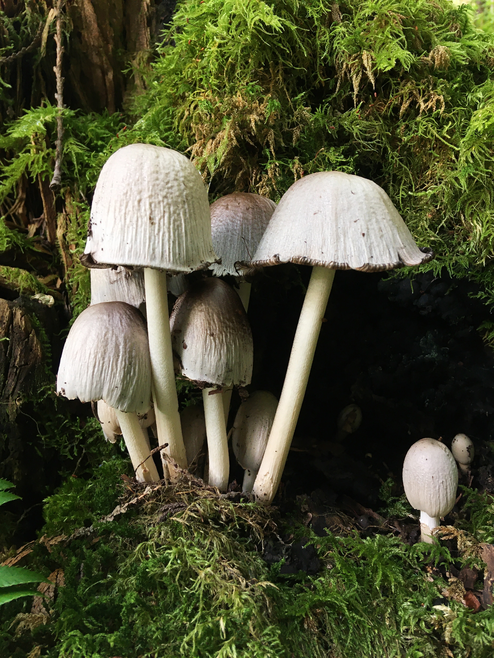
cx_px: 247
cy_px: 329
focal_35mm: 29
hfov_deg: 48.2
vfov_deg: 61.7
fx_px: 552
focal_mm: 4.15
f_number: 2.2
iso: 50
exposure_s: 1/30
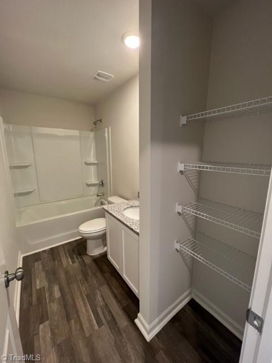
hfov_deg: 89.9
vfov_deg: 106.2
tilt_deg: -9.9
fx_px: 136
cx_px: 136
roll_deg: +0.9
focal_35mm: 13
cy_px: 182
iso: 160
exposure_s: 1/60
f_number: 1.8
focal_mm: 1.57
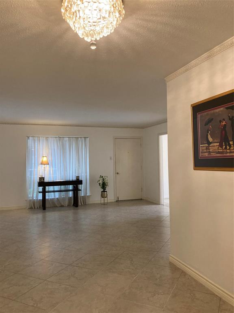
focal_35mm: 28
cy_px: 156
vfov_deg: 63.4
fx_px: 252
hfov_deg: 49.7
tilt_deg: +2.3
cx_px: 117
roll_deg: +0.4
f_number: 1.8
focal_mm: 3.99
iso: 200
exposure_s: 1/60
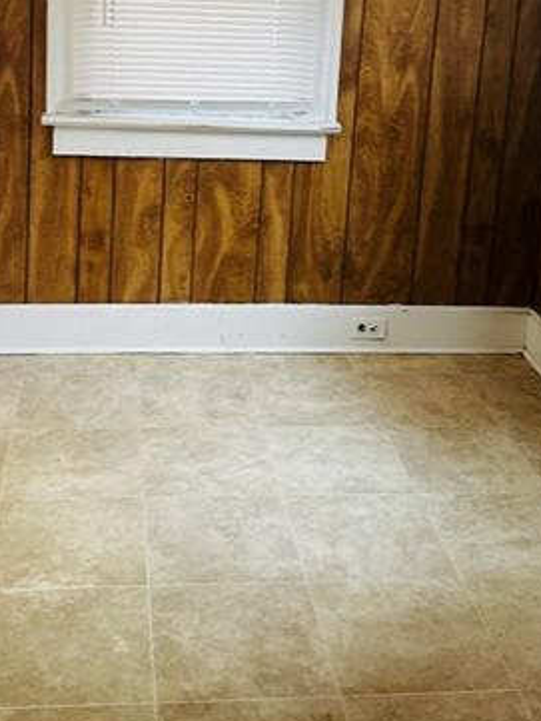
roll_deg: -4.0
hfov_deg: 28.6
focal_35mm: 51
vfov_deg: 36.0
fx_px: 1062
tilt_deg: -10.8
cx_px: 250
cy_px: 126
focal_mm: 6.86
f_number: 1.78
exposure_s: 1/60
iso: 320
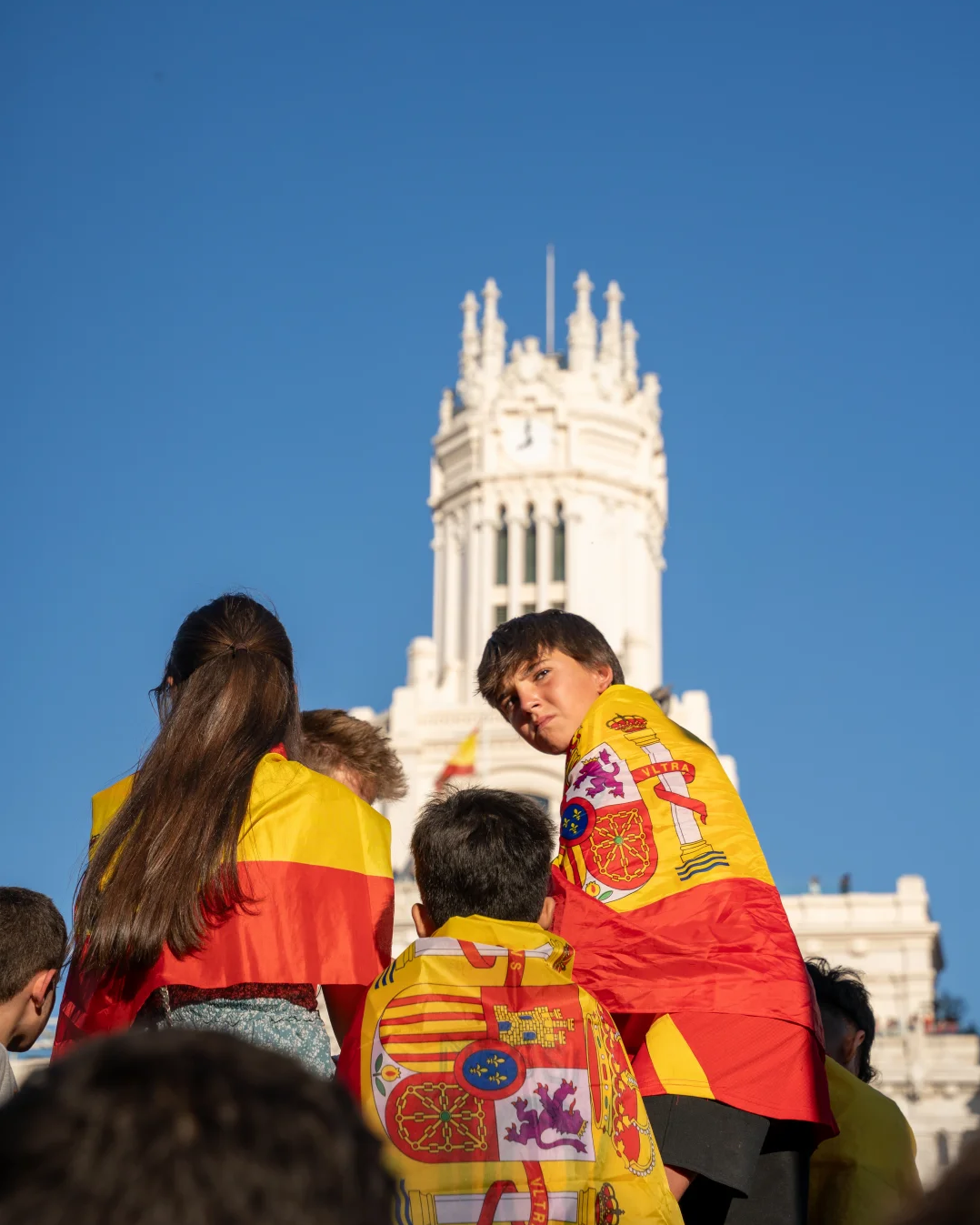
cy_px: 525
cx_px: 490
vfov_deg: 24.1
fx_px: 2864
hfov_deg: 19.4
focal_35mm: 79
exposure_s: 1/2500
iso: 100
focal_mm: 70
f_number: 5.6
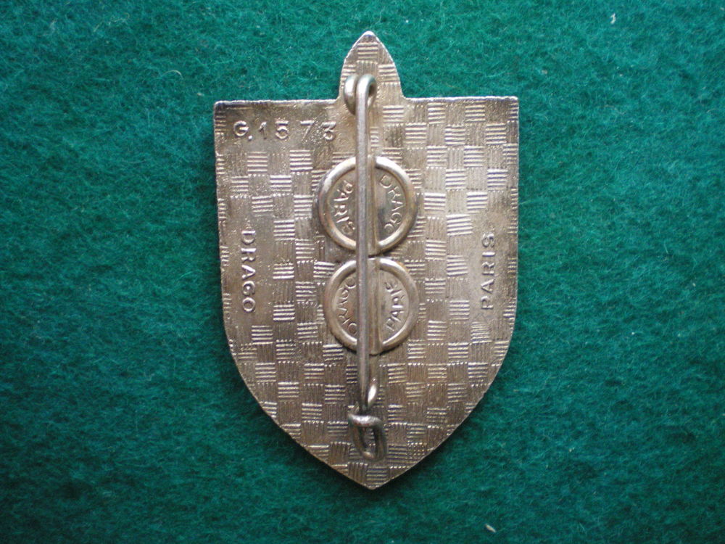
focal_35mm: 38
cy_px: 272
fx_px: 796
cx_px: 362
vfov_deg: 37.7
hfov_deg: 49.0
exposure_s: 1/25
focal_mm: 6.3
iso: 400
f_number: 3.1
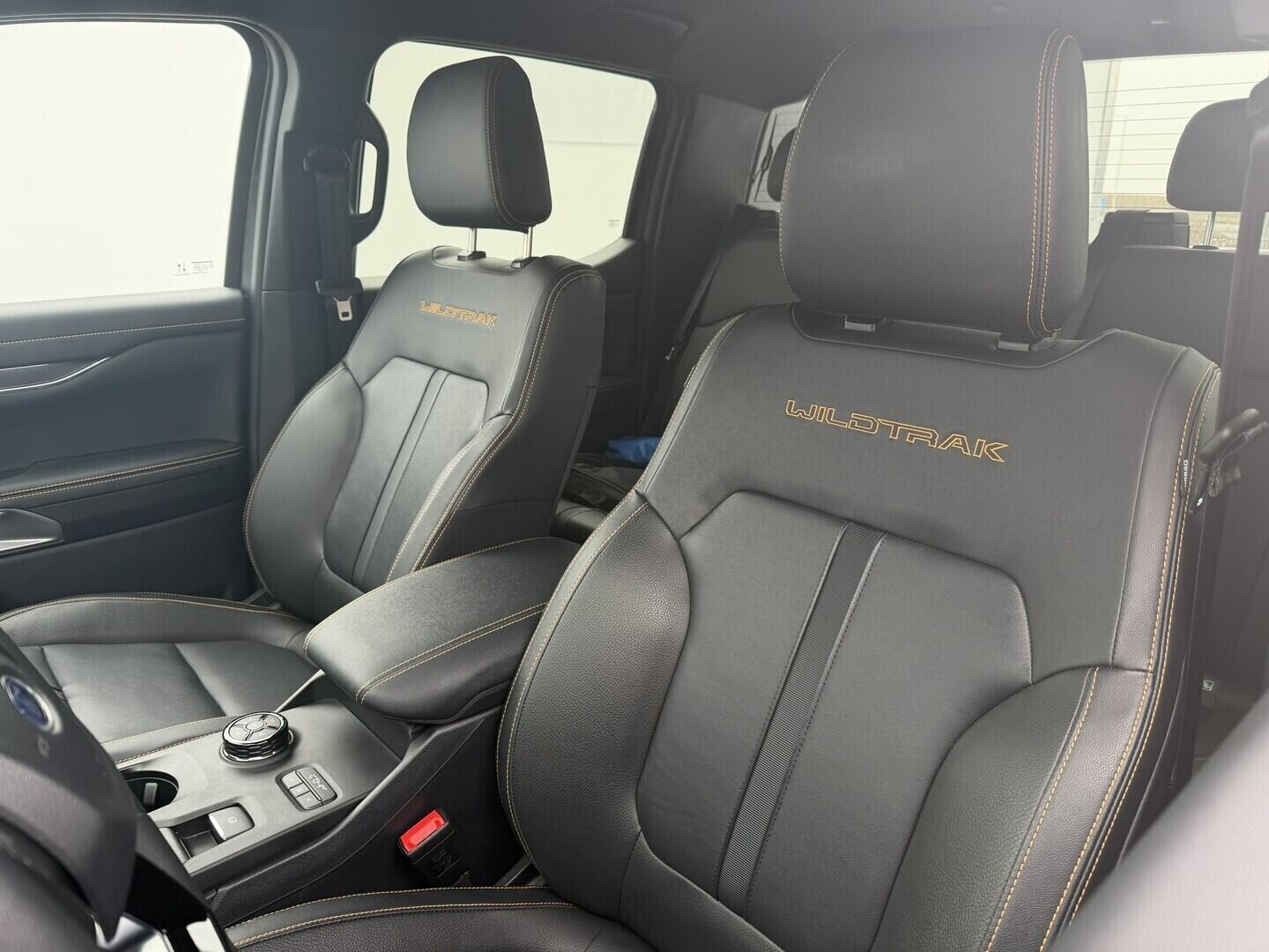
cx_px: 634
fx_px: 880
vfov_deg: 56.8
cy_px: 476
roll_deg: -0.1
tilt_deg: -16.1
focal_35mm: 24
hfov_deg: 71.6
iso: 80
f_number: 1.78
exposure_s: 1/196
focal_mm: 6.76
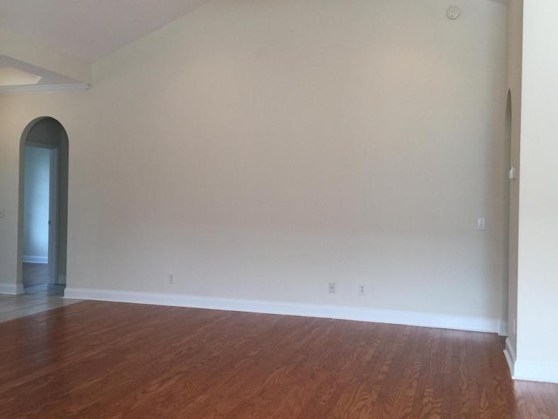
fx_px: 613
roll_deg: -1.5
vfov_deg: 37.7
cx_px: 226
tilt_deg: +0.4
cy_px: 201
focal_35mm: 38
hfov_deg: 48.7
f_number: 2.2
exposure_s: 1/40
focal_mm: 4.15
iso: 32
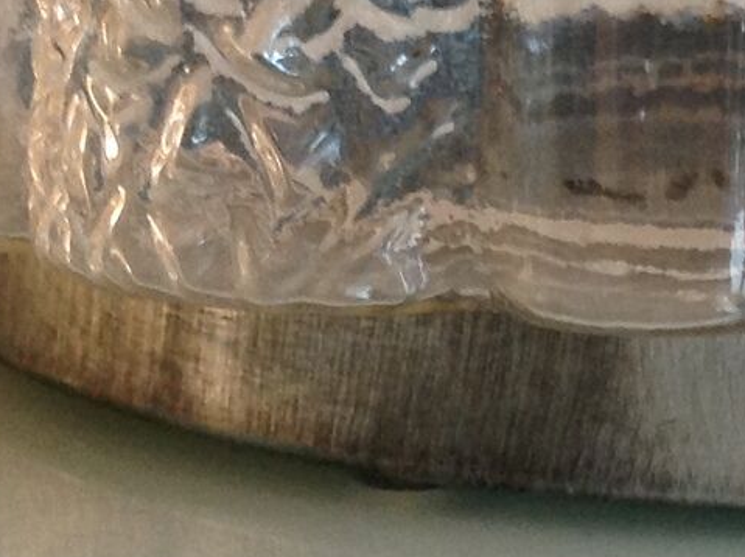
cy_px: -134
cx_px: 792
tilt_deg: -5.0
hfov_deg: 13.3
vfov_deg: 10.0
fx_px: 3138
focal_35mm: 146
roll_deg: -2.4
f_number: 2.4
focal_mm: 4.28
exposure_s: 1/15
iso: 160
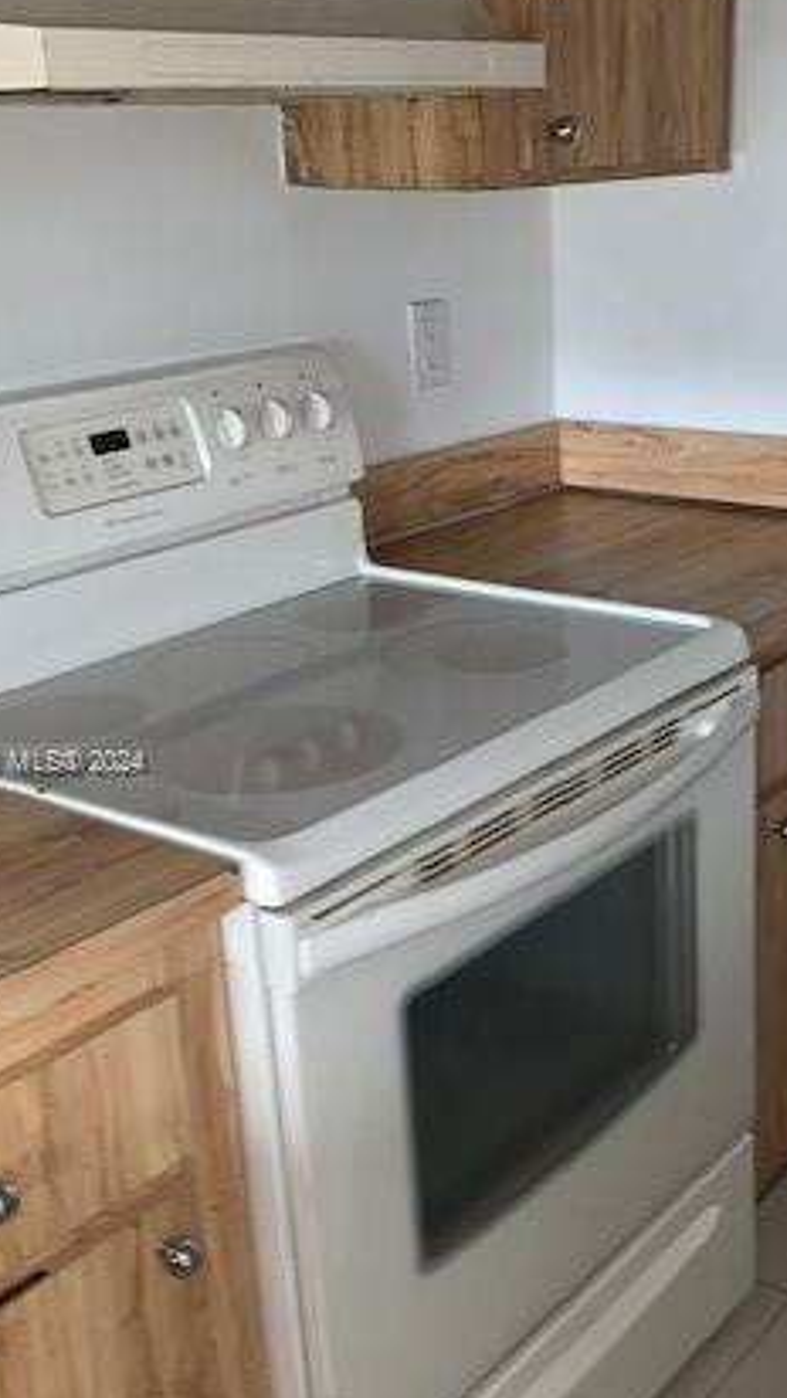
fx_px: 1631
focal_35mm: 44
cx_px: 570
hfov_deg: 26.8
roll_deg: +3.0
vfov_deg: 46.3
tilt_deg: -20.9
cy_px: 763
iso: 50
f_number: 1.8
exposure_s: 1/14
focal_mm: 4.25
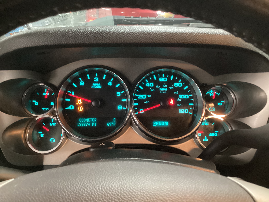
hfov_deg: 58.4
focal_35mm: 31
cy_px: 101
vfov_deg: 45.4
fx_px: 241
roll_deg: -2.3
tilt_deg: -26.3
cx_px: 134
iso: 640
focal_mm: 3.3
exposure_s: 1/20
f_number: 2.4
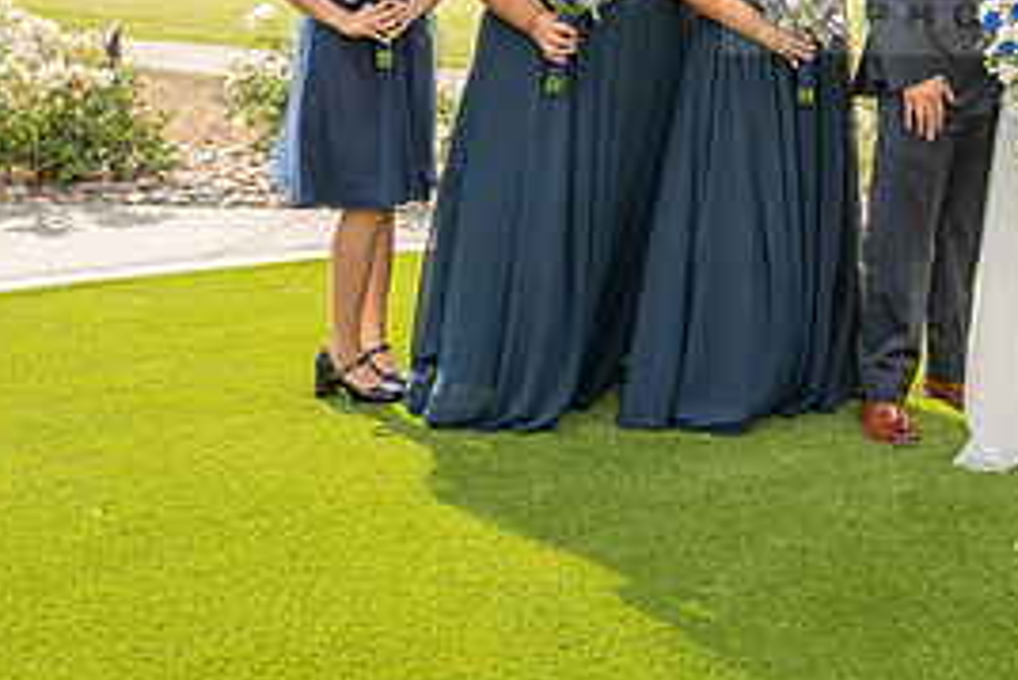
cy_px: -36
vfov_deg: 19.6
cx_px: 1052
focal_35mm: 67
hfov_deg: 28.0
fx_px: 1896
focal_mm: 31
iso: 200
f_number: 6.3
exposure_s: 1/200
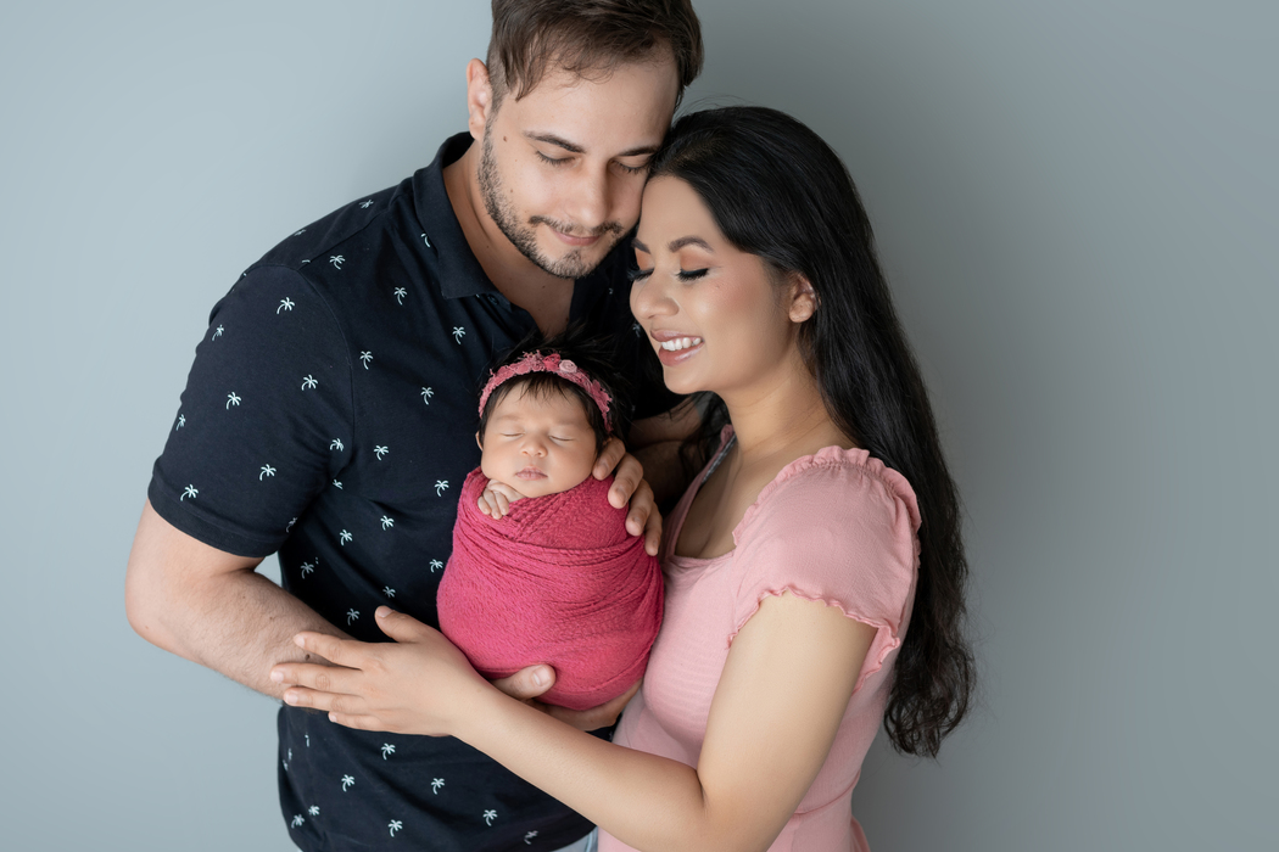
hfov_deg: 58.7
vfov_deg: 41.1
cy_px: 397
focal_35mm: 32
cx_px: 647
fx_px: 1137
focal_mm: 28
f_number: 4
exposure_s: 1/160
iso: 100
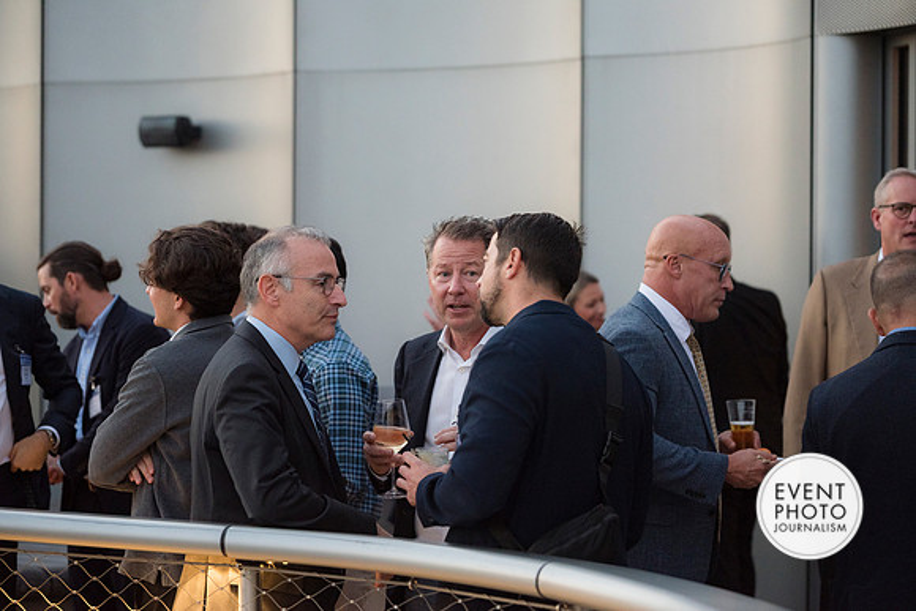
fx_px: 2087
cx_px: 458
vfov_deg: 16.7
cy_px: 306
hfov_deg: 24.8
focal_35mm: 82
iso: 800
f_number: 2.8
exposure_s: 1/125
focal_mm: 82
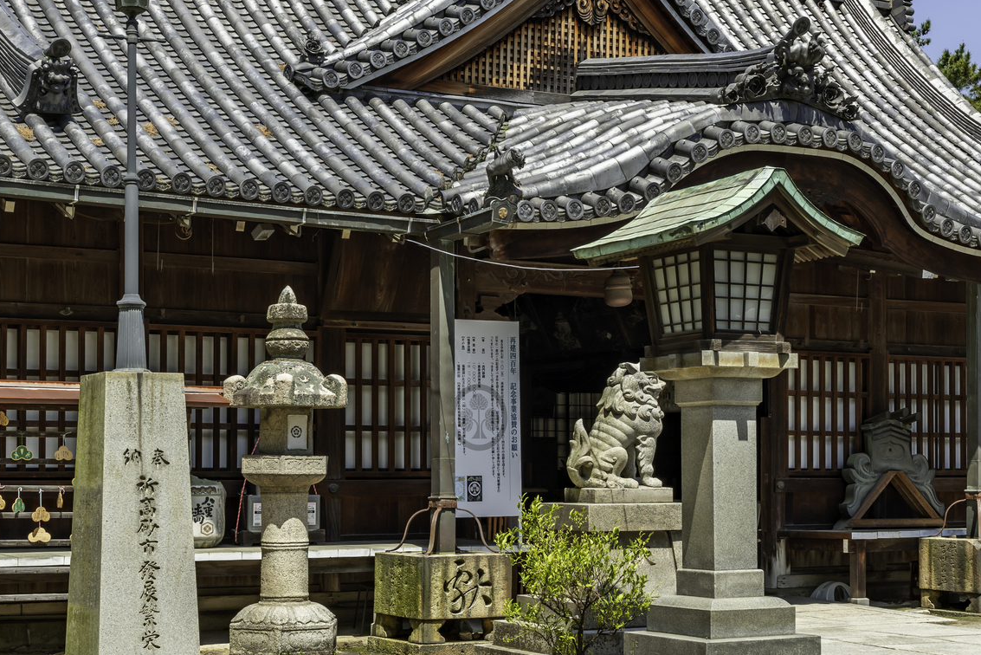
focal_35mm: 61
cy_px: 197
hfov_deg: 32.9
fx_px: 1659
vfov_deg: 22.2
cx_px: 465
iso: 125
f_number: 8
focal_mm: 34.5
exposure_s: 1/320
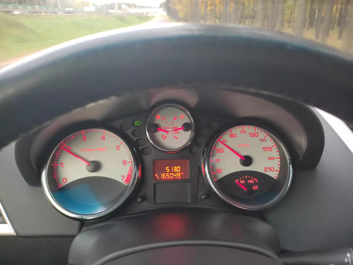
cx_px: 176
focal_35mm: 26
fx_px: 265
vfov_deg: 53.1
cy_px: 132
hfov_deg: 67.3
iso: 568
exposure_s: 1/33
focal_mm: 4.74
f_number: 1.79
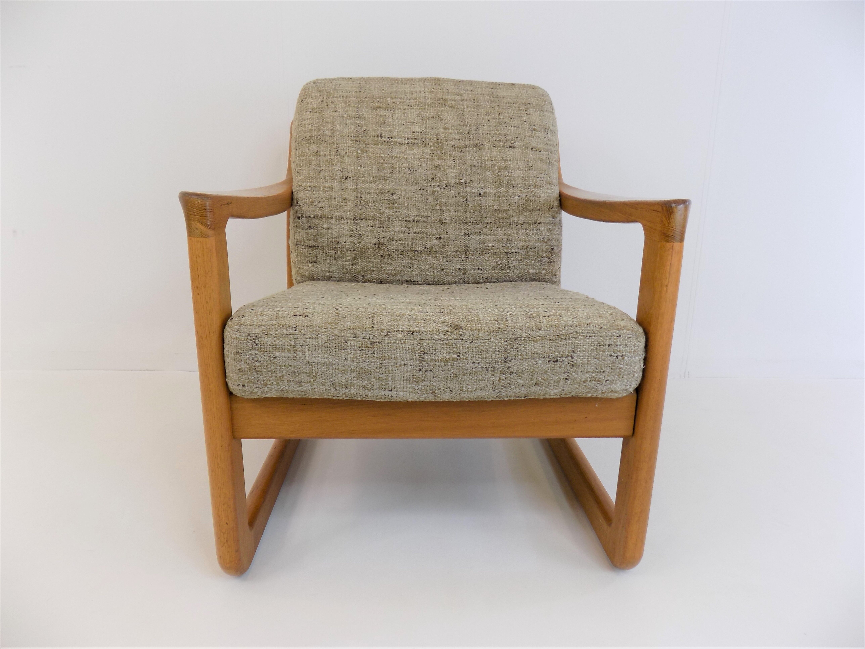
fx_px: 575
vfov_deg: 58.9
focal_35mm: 23
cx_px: 432
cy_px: 324
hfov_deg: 73.9
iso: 80
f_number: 3.1
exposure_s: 1/40
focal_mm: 4
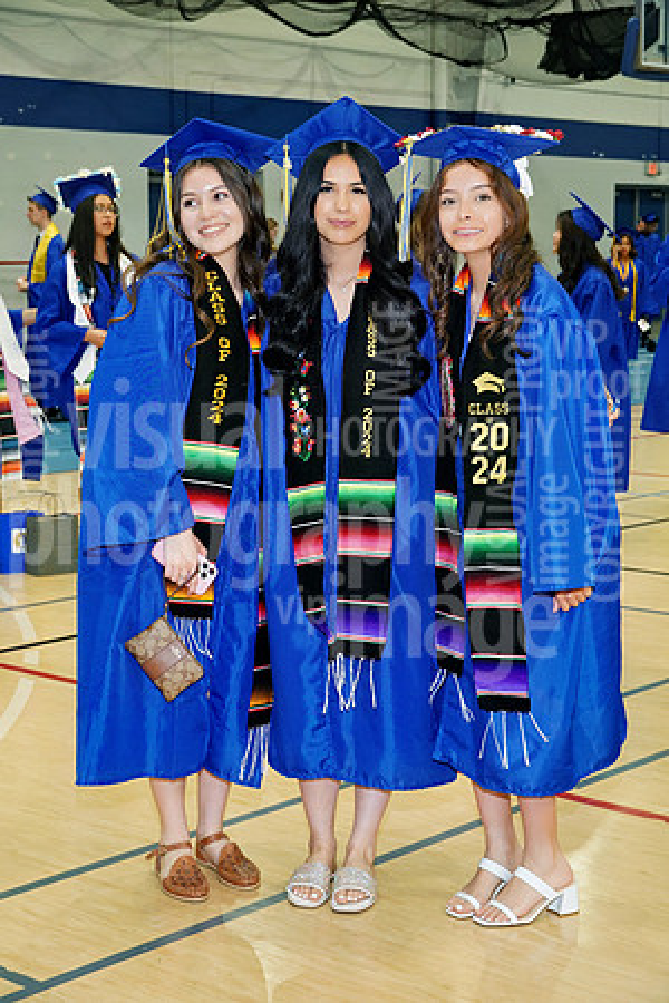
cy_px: 502
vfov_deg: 30.5
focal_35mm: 66
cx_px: 334
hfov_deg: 20.6
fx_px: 1840
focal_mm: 44
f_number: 5.6
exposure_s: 1/100
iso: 1250
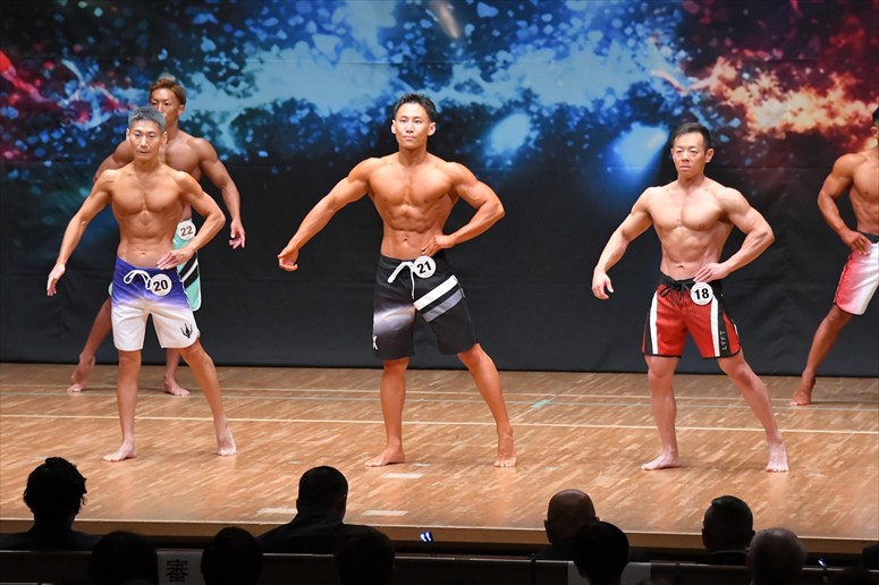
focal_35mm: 202
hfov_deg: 10.2
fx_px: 4930
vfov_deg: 6.8
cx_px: 440
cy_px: 292
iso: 8000
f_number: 5.6
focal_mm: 135
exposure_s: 1/400
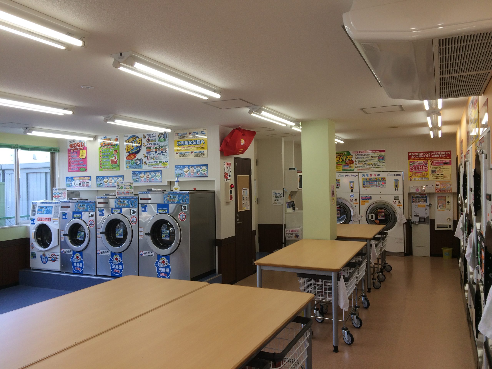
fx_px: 412
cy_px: 184
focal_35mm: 29
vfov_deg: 48.2
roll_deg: +1.6
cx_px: 246
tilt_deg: -1.6
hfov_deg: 61.7
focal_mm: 4.15
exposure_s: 1/120
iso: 50
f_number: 2.2
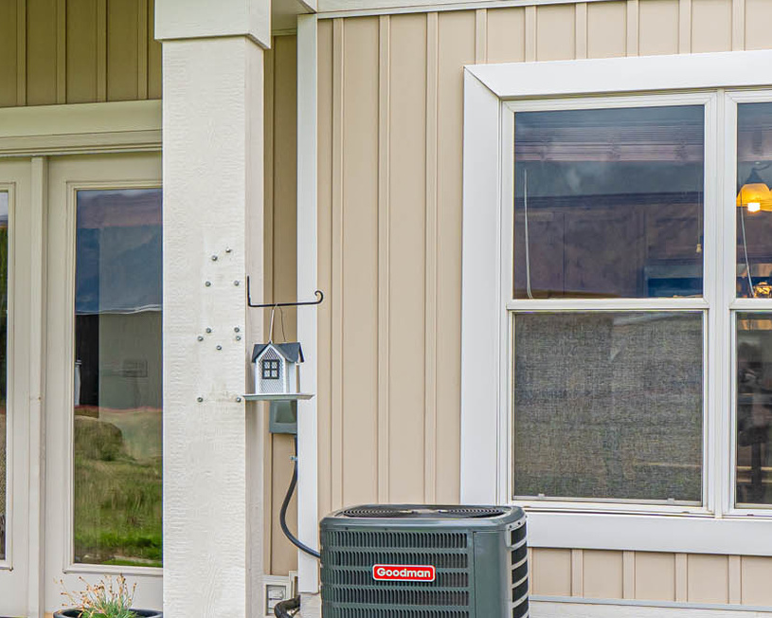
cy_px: 365
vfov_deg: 18.1
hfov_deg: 21.5
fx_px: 1942
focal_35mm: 85
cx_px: -49
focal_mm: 35
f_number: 7.1
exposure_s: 1/250
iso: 500
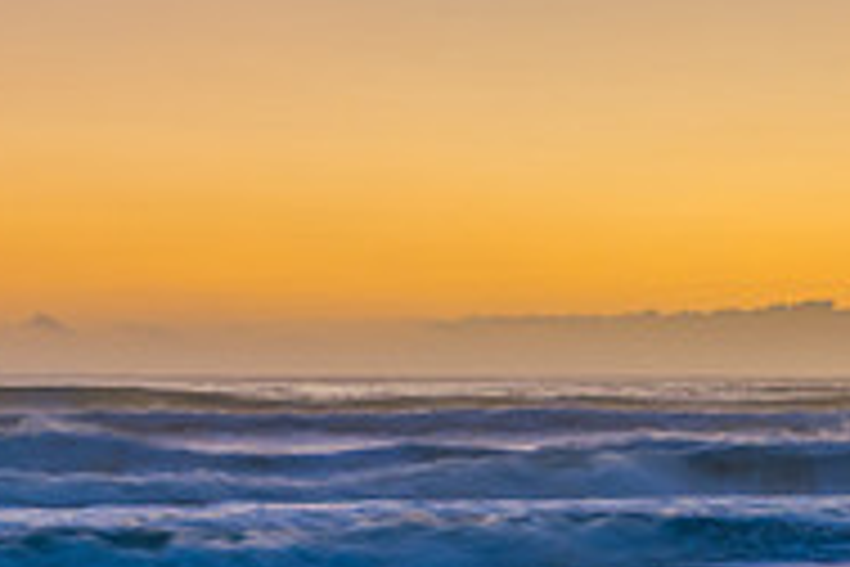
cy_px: 281
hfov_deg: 14.6
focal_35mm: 140
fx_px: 3305
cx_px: 517
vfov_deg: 9.8
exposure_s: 1/1.67
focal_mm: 44
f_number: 9
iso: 80
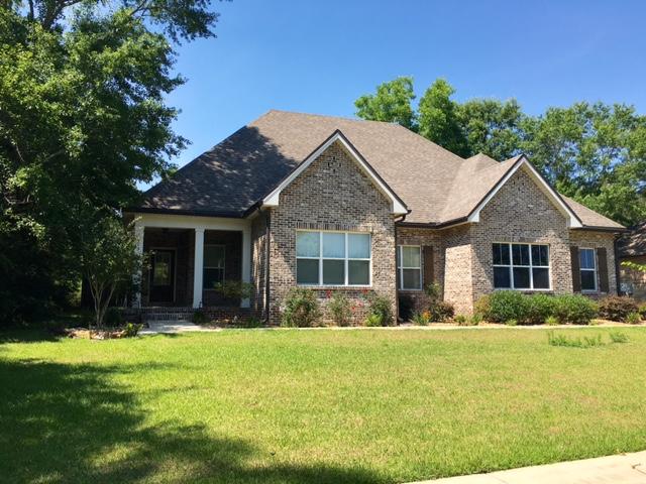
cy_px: 242
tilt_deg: +8.3
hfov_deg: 61.7
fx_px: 541
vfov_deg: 48.2
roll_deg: -0.5
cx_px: 323
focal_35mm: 29
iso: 25
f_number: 2.2
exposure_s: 1/927
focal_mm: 4.15
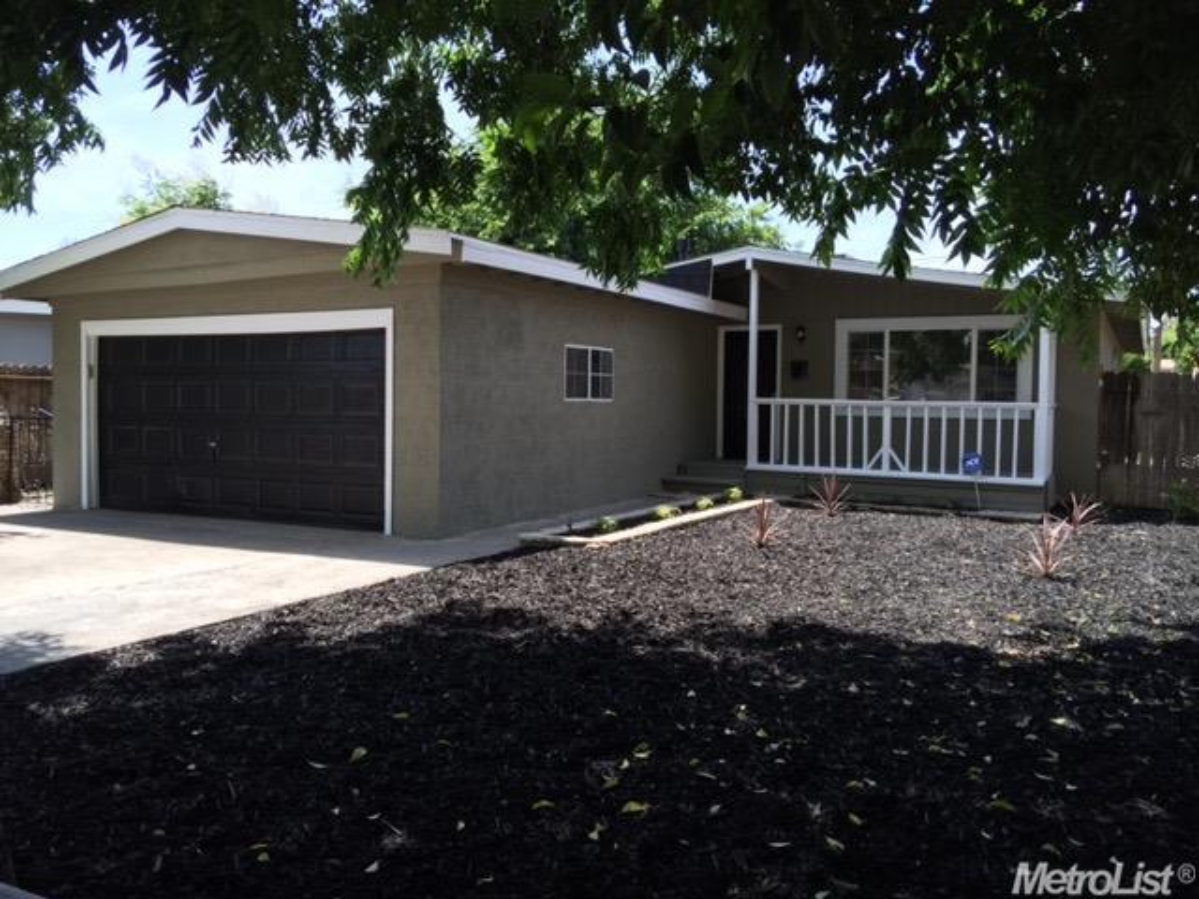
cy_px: 450
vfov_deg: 48.2
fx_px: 1004
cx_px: 600
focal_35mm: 29
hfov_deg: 61.7
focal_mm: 4.15
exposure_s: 1/425
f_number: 2.2
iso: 32
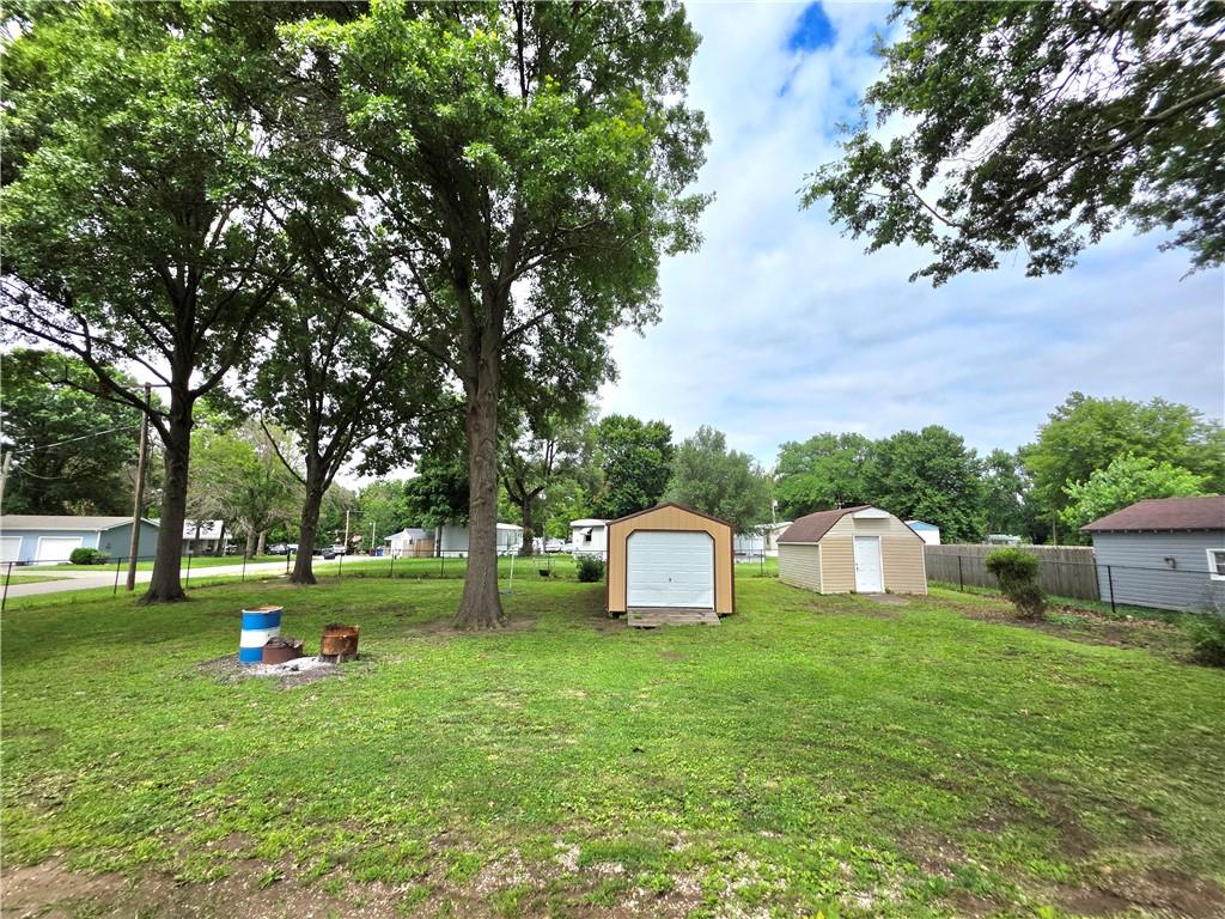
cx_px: 612
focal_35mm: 13
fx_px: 460
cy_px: 460
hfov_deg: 106.2
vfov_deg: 89.9
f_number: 1.9
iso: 40
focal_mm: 2.2
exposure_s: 1/2000
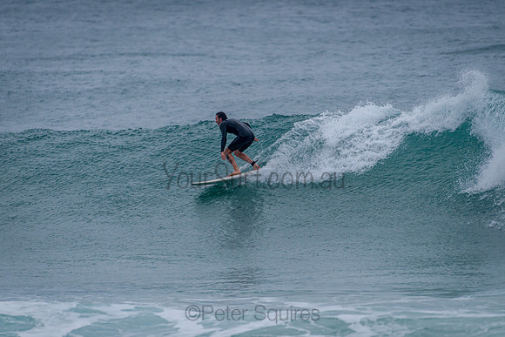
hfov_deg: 3.4
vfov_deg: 2.2
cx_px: 252
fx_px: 8594
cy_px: 168
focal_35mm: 613
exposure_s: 1/2000
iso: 450
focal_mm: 500
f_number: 5.6
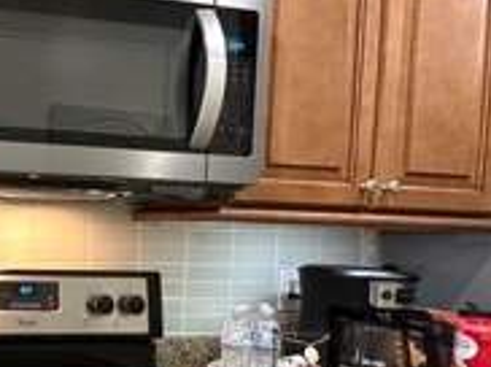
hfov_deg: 39.5
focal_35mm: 37
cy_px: 246
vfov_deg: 38.1
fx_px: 524
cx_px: -67
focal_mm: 2.22
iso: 250
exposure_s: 1/60
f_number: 2.2
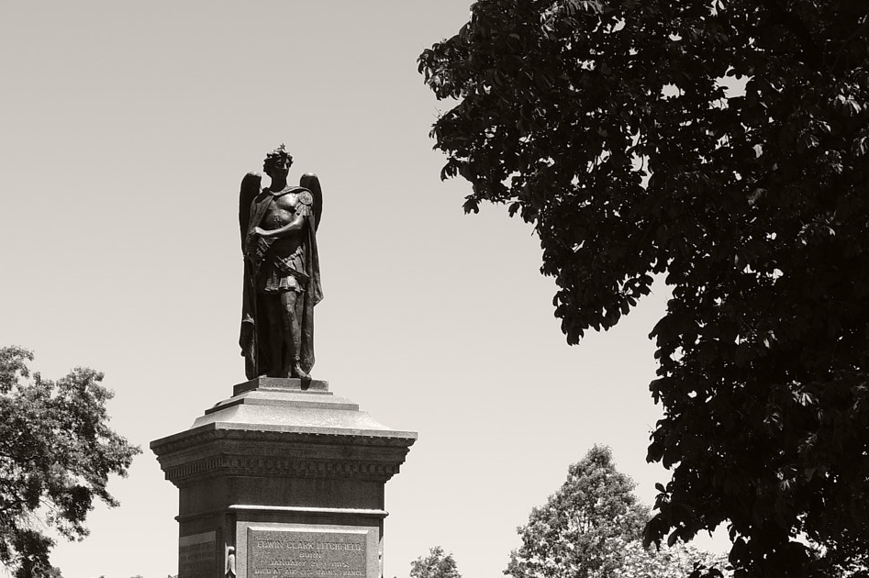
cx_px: 504
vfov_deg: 12.7
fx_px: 2557
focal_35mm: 106
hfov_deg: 19.3
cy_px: 571
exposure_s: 1/160
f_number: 8
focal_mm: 33
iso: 100
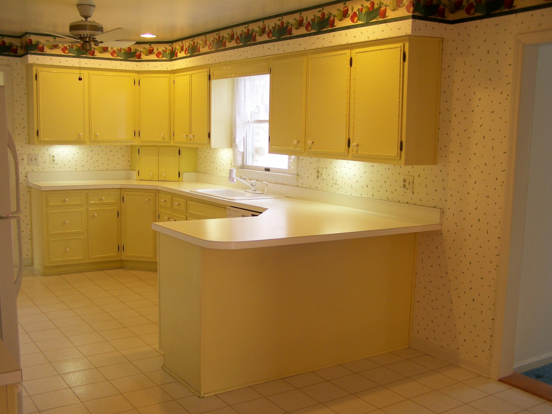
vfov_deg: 37.7
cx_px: 276
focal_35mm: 38
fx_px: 606
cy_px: 207
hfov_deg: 49.0
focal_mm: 6.3
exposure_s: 1/20
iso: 64
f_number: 2.8
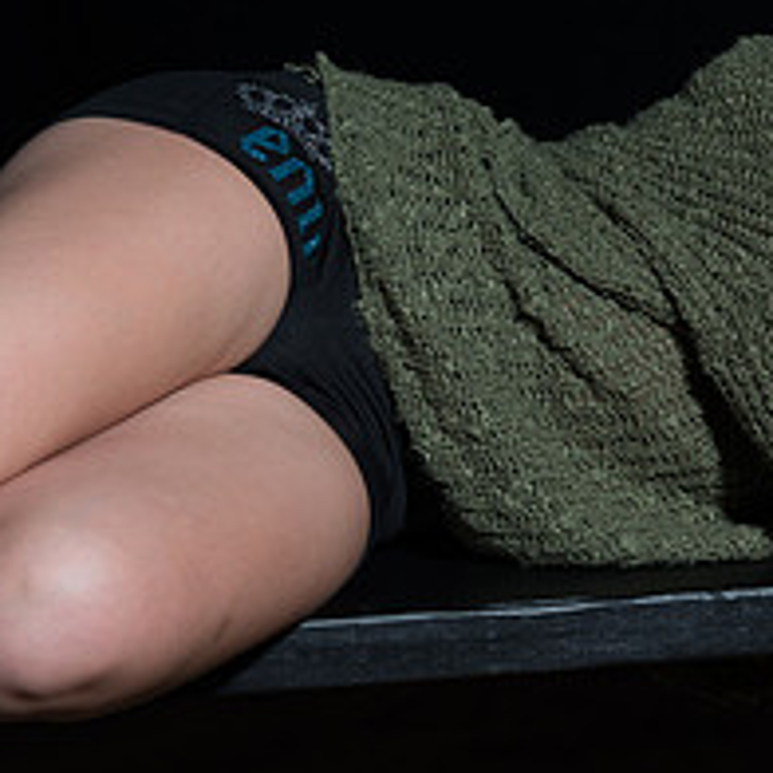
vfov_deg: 12.6
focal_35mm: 138
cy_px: 217
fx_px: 3486
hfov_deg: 12.4
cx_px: 919
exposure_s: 1/250
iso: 200
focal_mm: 55
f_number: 8
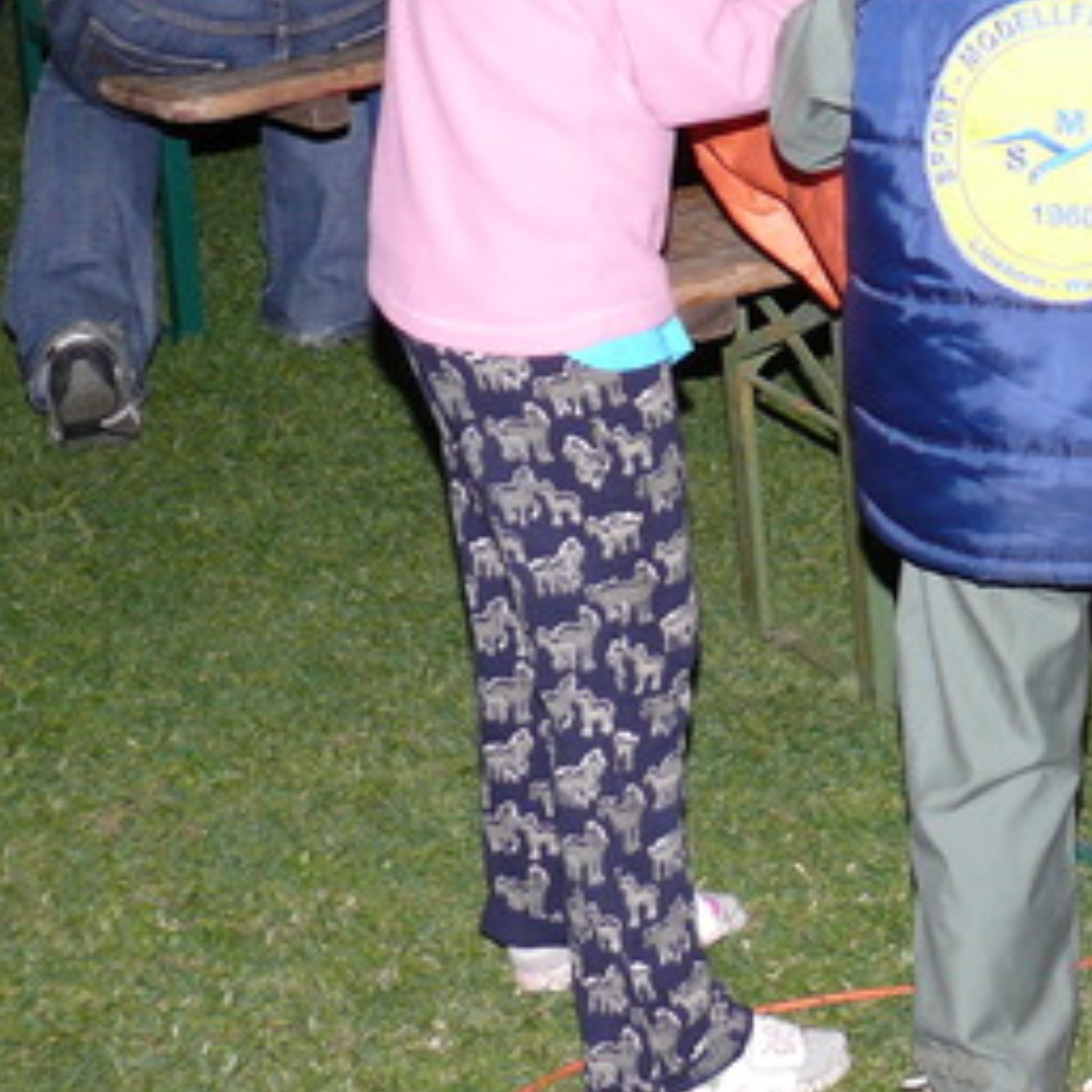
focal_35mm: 115
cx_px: 1634
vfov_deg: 14.8
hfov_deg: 14.2
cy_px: -110
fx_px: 4104
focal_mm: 9
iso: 100
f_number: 2.8
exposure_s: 1/30
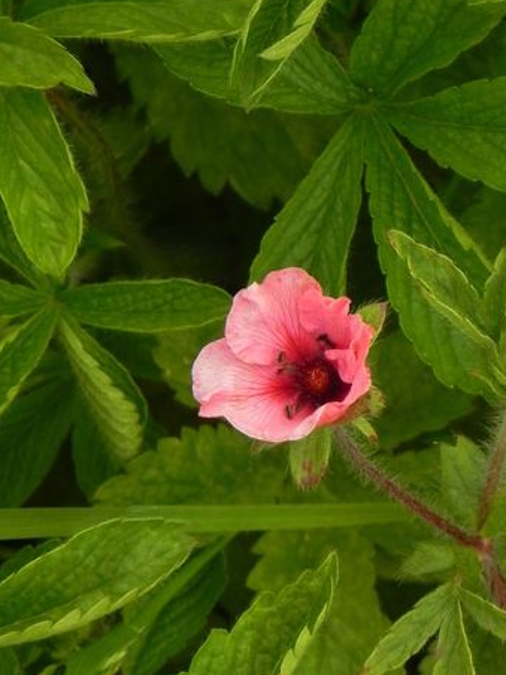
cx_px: 218
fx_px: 4970
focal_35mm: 255
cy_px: 99
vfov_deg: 7.7
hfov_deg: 5.8
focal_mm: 25.7
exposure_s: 1/400
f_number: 5
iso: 160
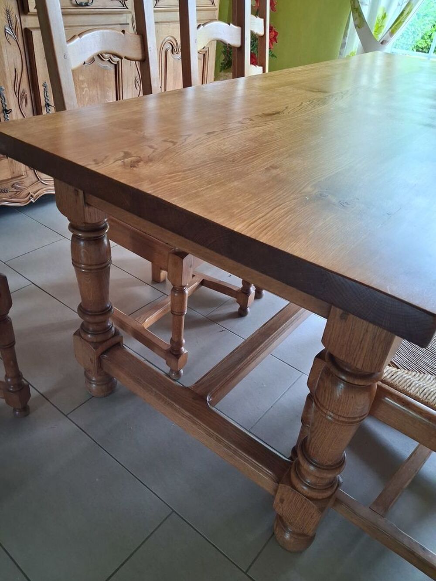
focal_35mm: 27
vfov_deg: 65.3
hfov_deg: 51.4
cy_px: 290
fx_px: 453
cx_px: 218
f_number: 1.8
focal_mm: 4
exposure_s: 1/40
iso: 500
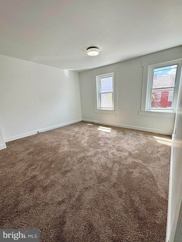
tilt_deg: -11.7
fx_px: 98
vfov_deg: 102.1
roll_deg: +3.2
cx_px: 91
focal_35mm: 14
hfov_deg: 85.7
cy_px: 121
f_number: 2.2
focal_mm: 2.22
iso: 64
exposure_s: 1/146
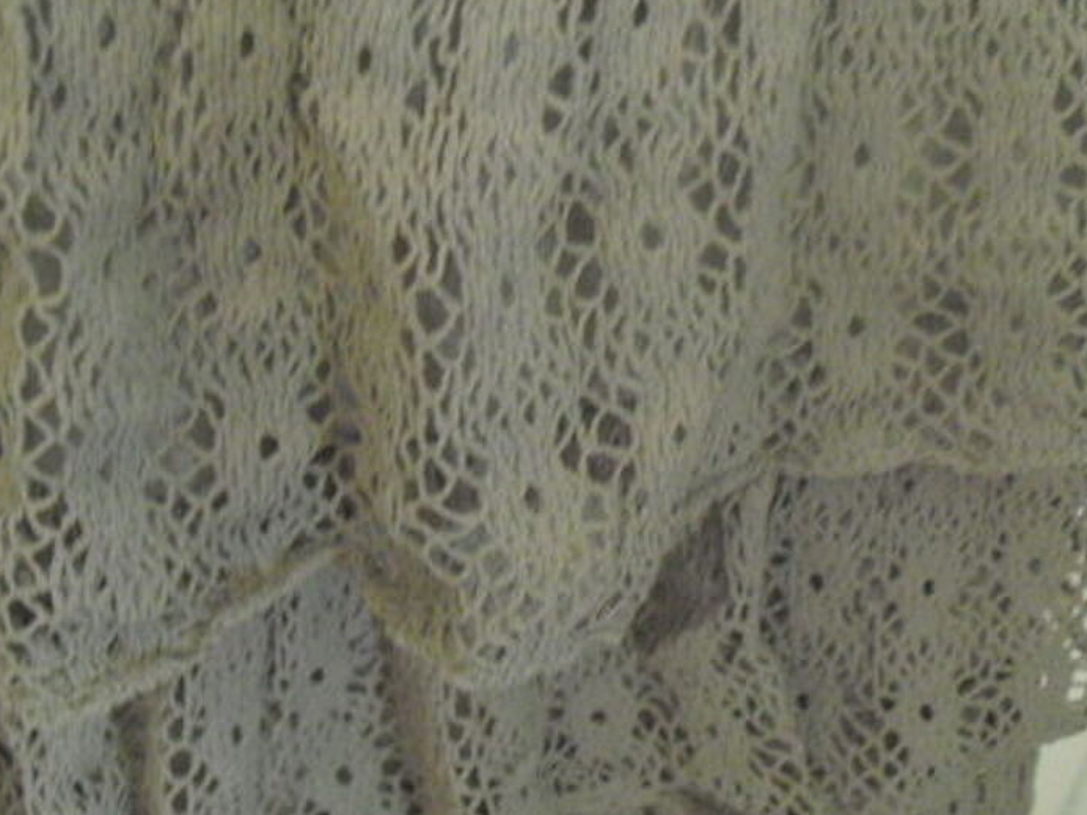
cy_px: 243
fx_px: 1633
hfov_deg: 36.7
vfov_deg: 27.8
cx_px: 463
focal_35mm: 52
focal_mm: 6.3
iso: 800
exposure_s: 1/15
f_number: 3.1
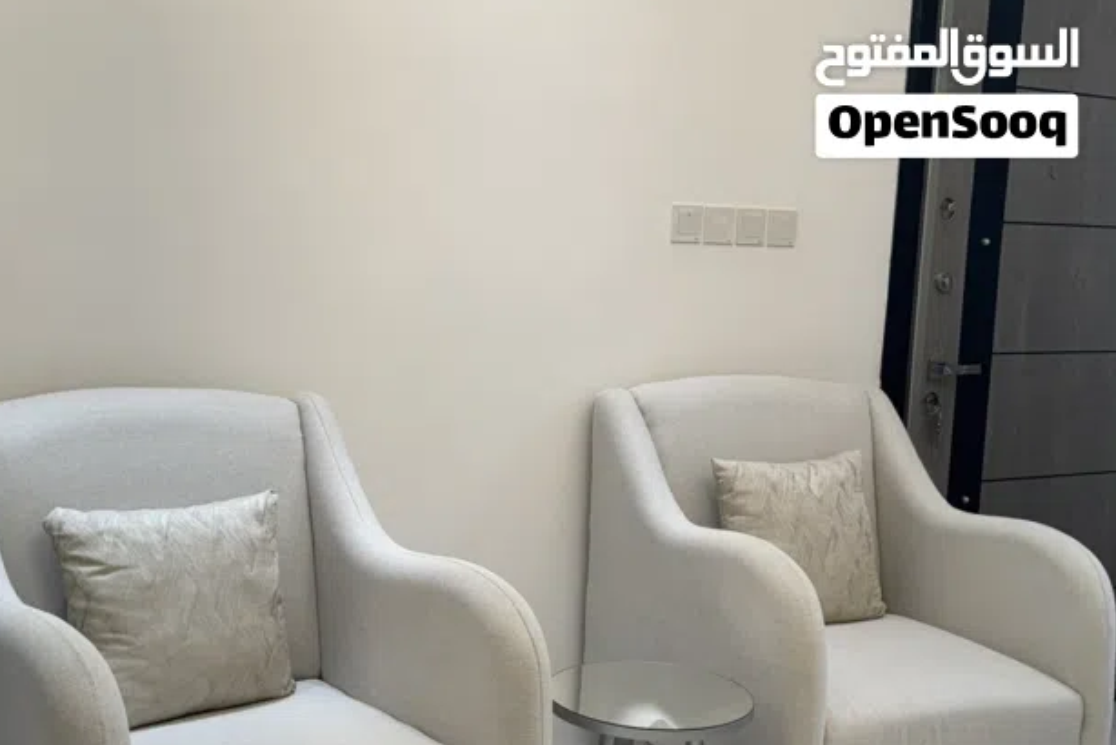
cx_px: 542
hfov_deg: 69.4
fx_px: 806
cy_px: 420
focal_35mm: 26
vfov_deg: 49.5
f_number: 1.78
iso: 64
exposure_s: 1/121
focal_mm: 6.76
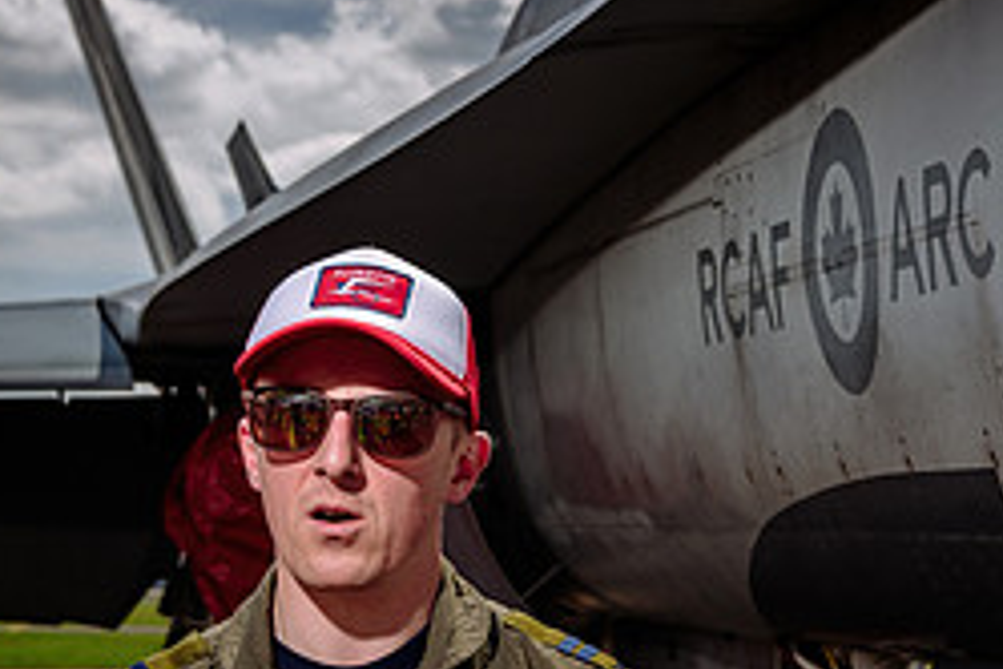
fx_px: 3120
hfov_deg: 18.1
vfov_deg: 12.2
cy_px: 457
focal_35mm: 112
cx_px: 818
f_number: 8
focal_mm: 48
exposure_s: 1/250
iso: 64
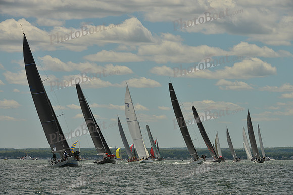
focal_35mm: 200
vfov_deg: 6.9
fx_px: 1628
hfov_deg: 10.3
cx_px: 146
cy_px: 98
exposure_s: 1/800
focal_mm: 200
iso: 200
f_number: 9
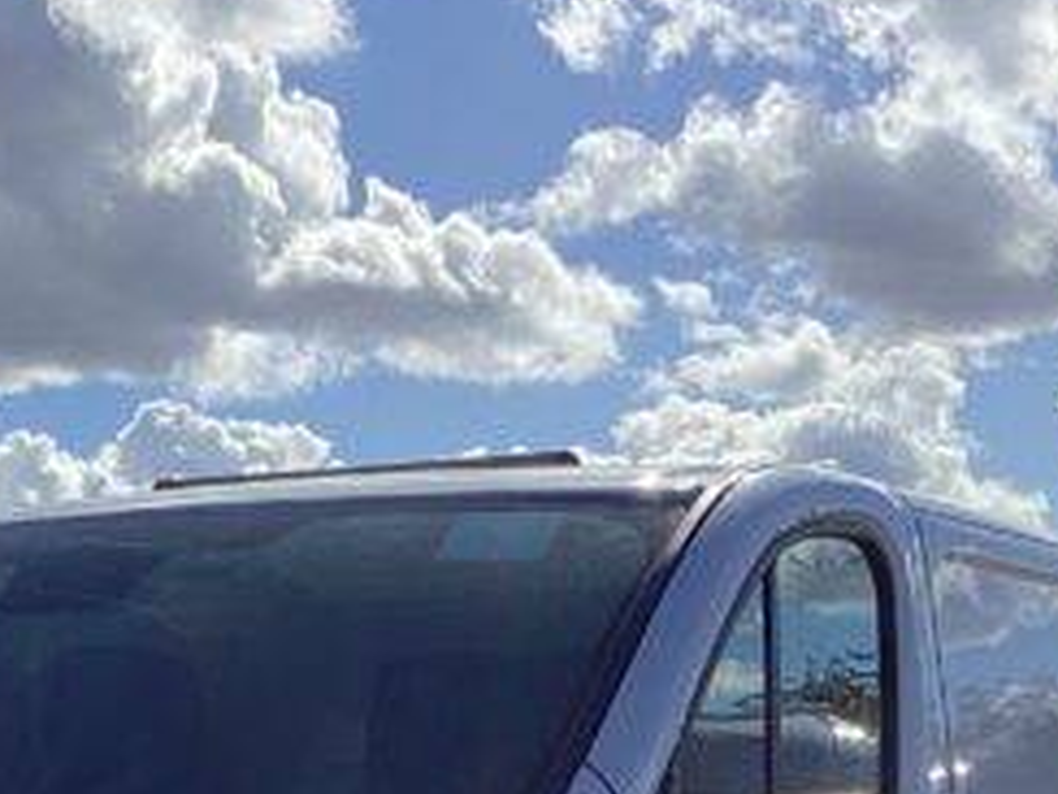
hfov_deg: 19.3
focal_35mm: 101
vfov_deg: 13.7
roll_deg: +2.2
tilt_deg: -6.9
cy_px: 1230
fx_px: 3087
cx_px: 212
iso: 25
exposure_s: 1/2092
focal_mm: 3.3
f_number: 2.4
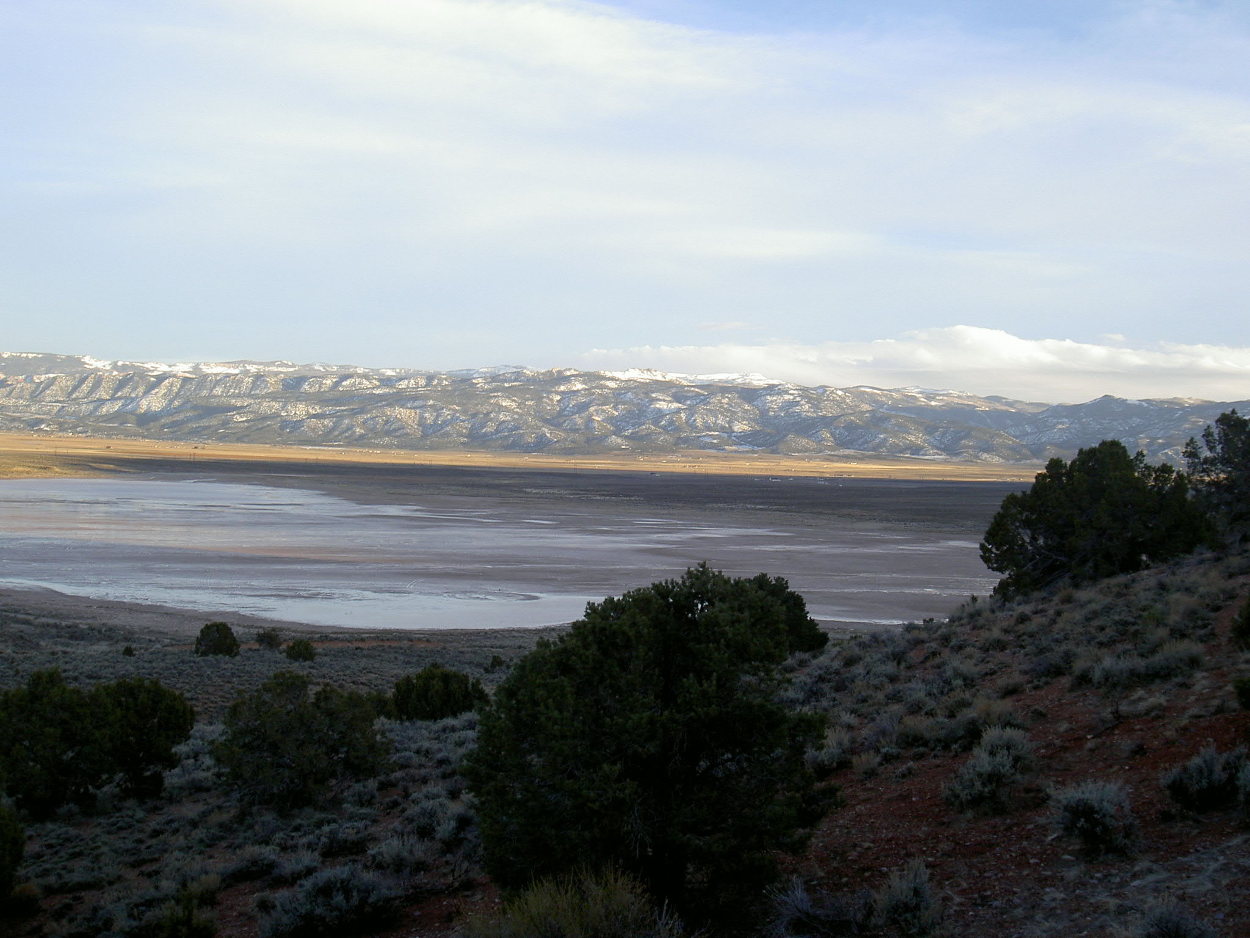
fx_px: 1408
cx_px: 625
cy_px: 469
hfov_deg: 47.9
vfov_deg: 36.8
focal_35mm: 39
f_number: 4.7
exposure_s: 1/100
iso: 100
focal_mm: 8
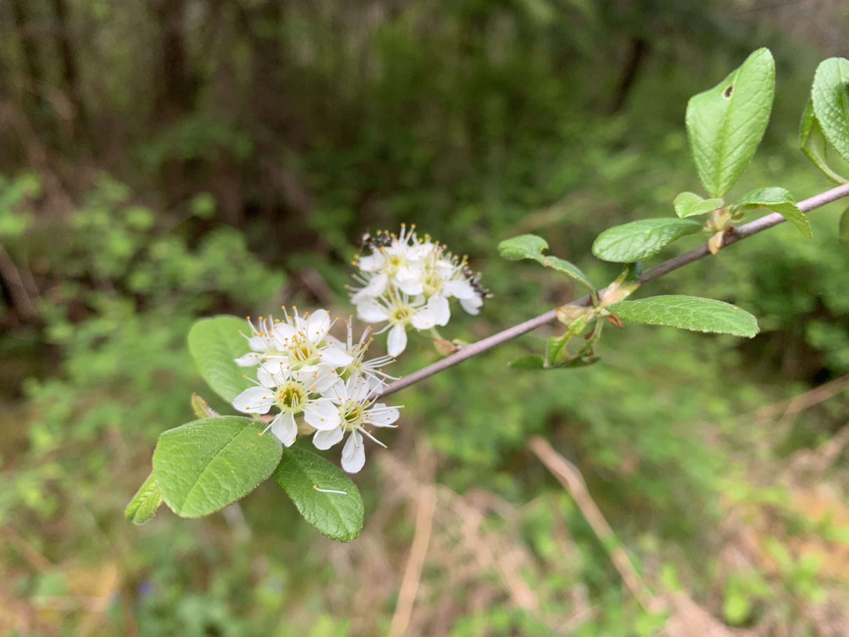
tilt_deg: -17.2
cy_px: 318
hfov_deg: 67.3
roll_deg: -0.1
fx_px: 638
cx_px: 424
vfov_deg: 53.1
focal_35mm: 26
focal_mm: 4.25
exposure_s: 1/260
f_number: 1.8
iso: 25
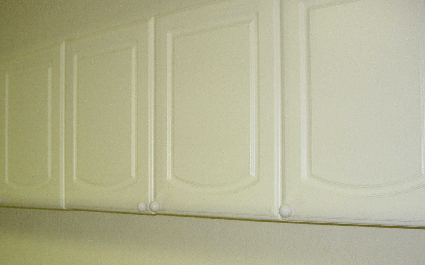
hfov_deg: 38.0
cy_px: 176
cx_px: 163
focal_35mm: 53
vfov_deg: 24.3
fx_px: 614
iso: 79
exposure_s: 1/11.9
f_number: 2.8
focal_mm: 7.8
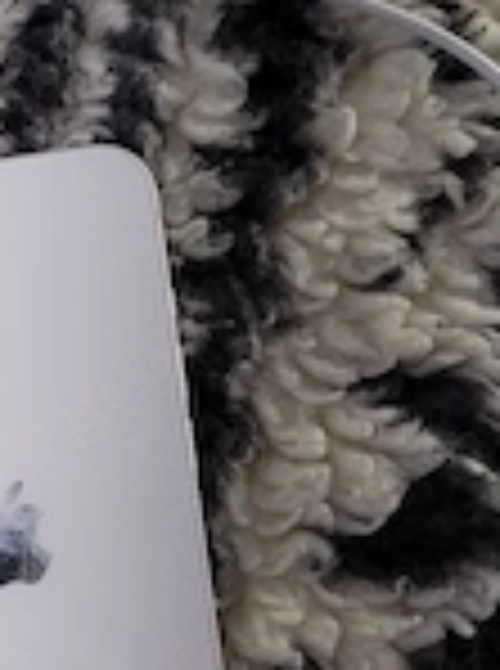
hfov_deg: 19.9
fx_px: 1354
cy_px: 382
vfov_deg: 27.8
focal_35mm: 70
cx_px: -59
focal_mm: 5.4
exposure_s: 1/50
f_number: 1.8
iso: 400
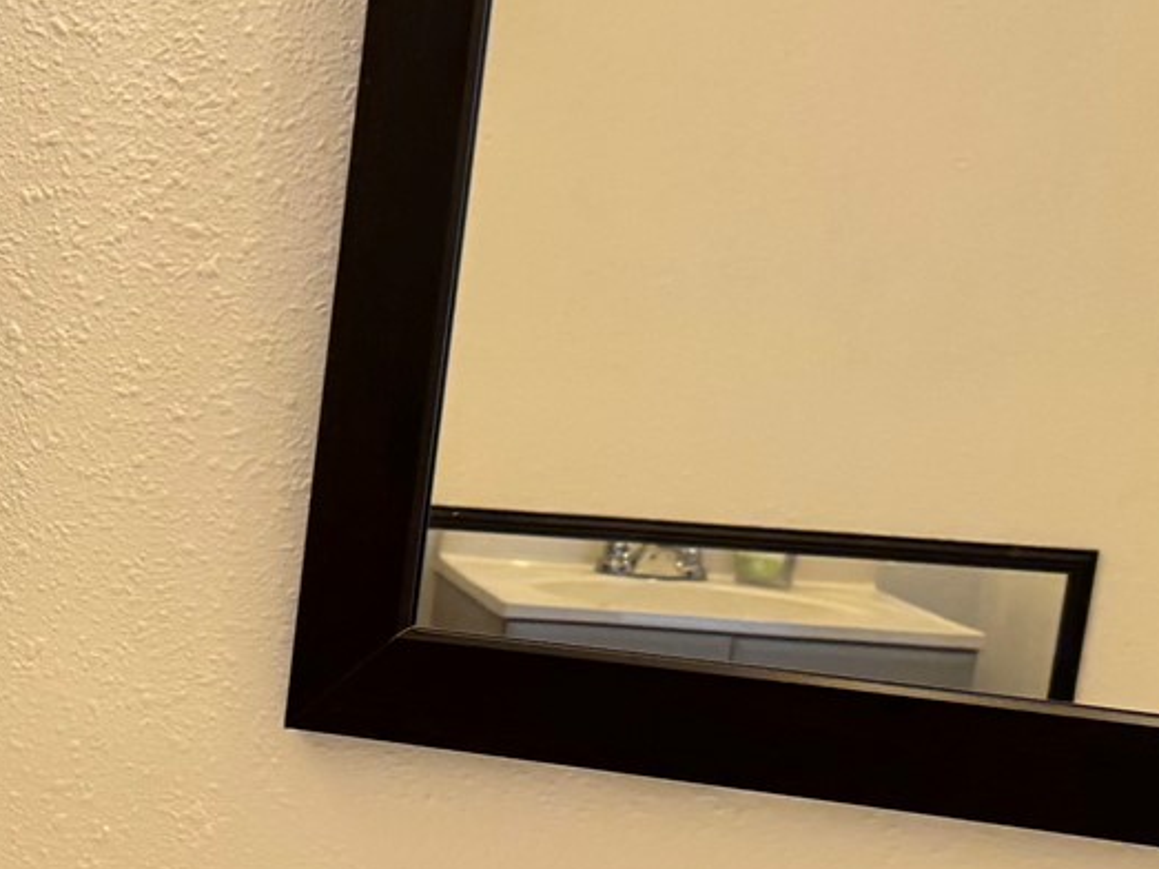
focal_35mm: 94
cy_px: 971
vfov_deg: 15.3
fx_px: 3147
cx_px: -403
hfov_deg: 19.1
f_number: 1.78
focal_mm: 6.76
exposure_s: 1/120
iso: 125
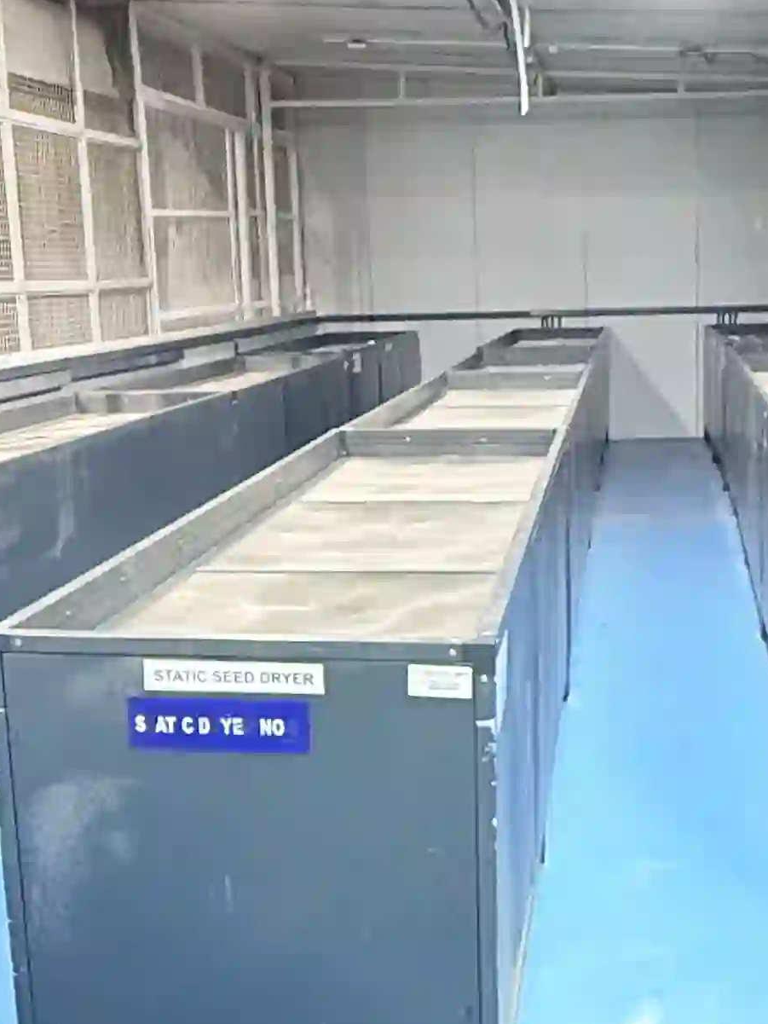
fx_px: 1390
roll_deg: +1.7
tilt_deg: -11.8
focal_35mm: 47
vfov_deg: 40.4
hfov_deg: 30.8
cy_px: 558
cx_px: 452
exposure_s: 1/50
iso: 1000
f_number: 2.2
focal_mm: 2.22
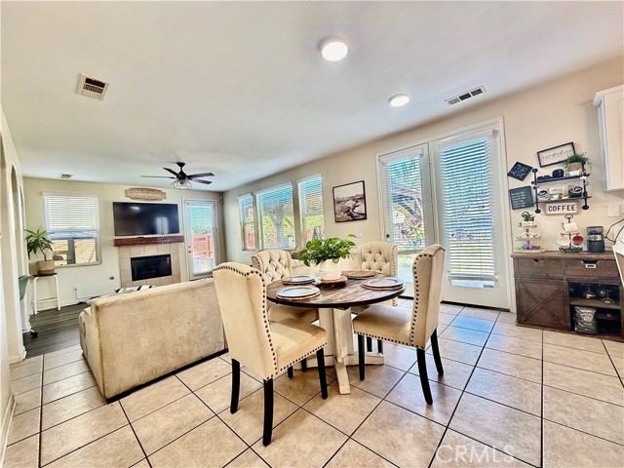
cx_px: 312
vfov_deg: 85.7
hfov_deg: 102.1
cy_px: 234
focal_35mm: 14
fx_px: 252
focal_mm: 2.22
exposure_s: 1/60
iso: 400
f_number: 2.2
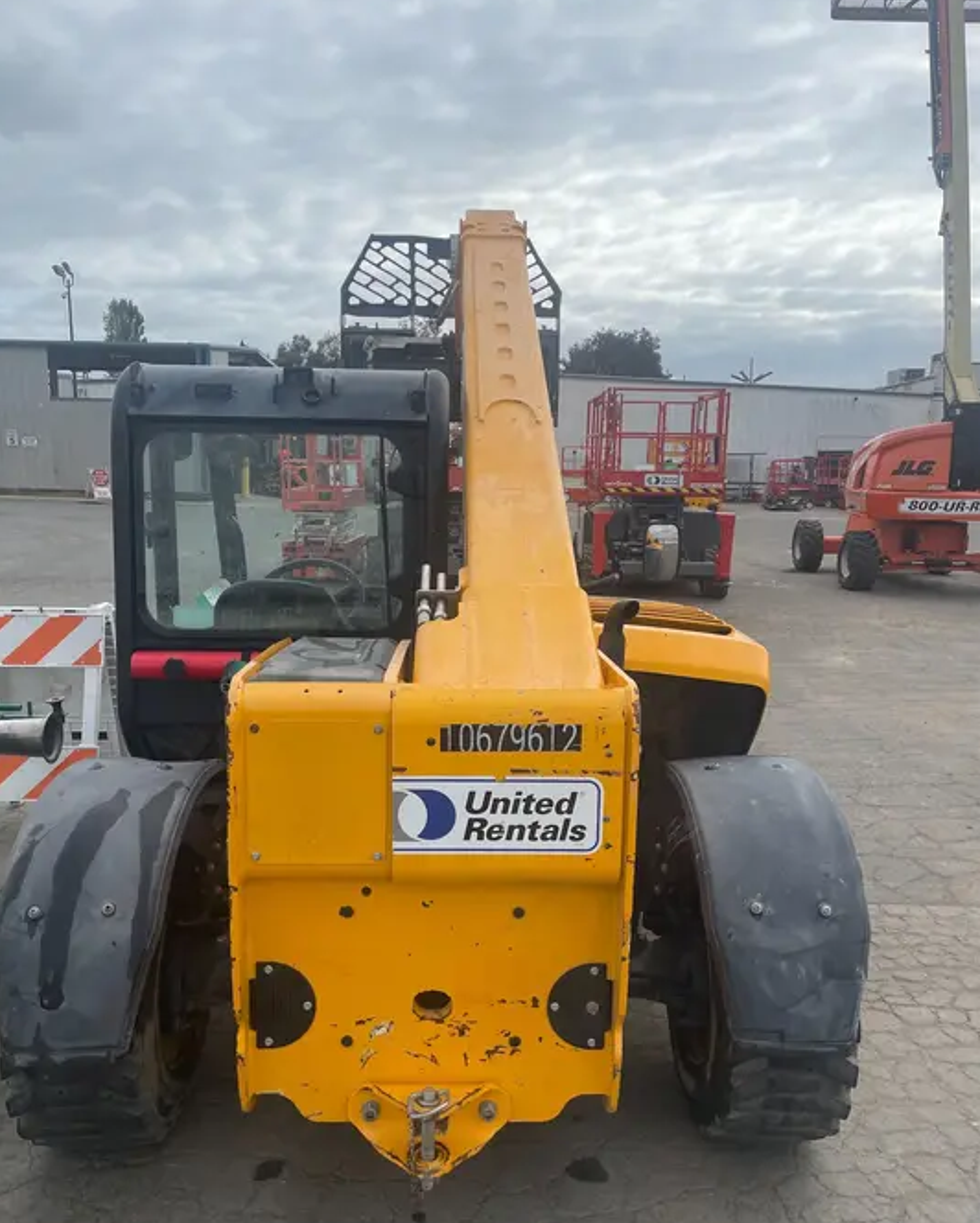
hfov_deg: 51.6
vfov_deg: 62.2
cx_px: 475
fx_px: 1014
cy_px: 629
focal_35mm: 28
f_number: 1.6
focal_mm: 4.2
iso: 32
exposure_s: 1/5051
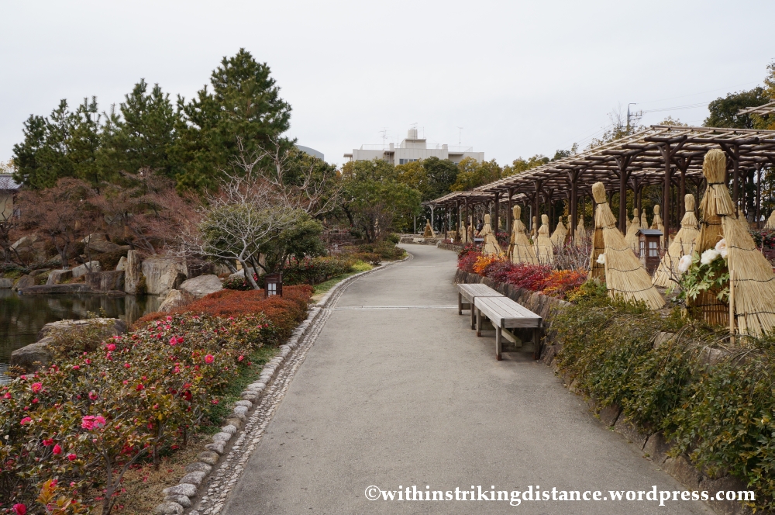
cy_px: 258
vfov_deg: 43.5
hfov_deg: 62.0
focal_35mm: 30
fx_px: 645
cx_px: 388
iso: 200
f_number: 13
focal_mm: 20
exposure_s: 1/125
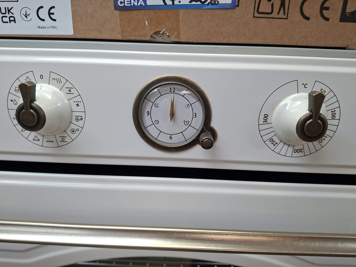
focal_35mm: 23
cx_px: 178
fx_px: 237
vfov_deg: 58.9
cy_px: 134
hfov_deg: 73.9
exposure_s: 1/100
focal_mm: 5.54
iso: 125
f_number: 1.8
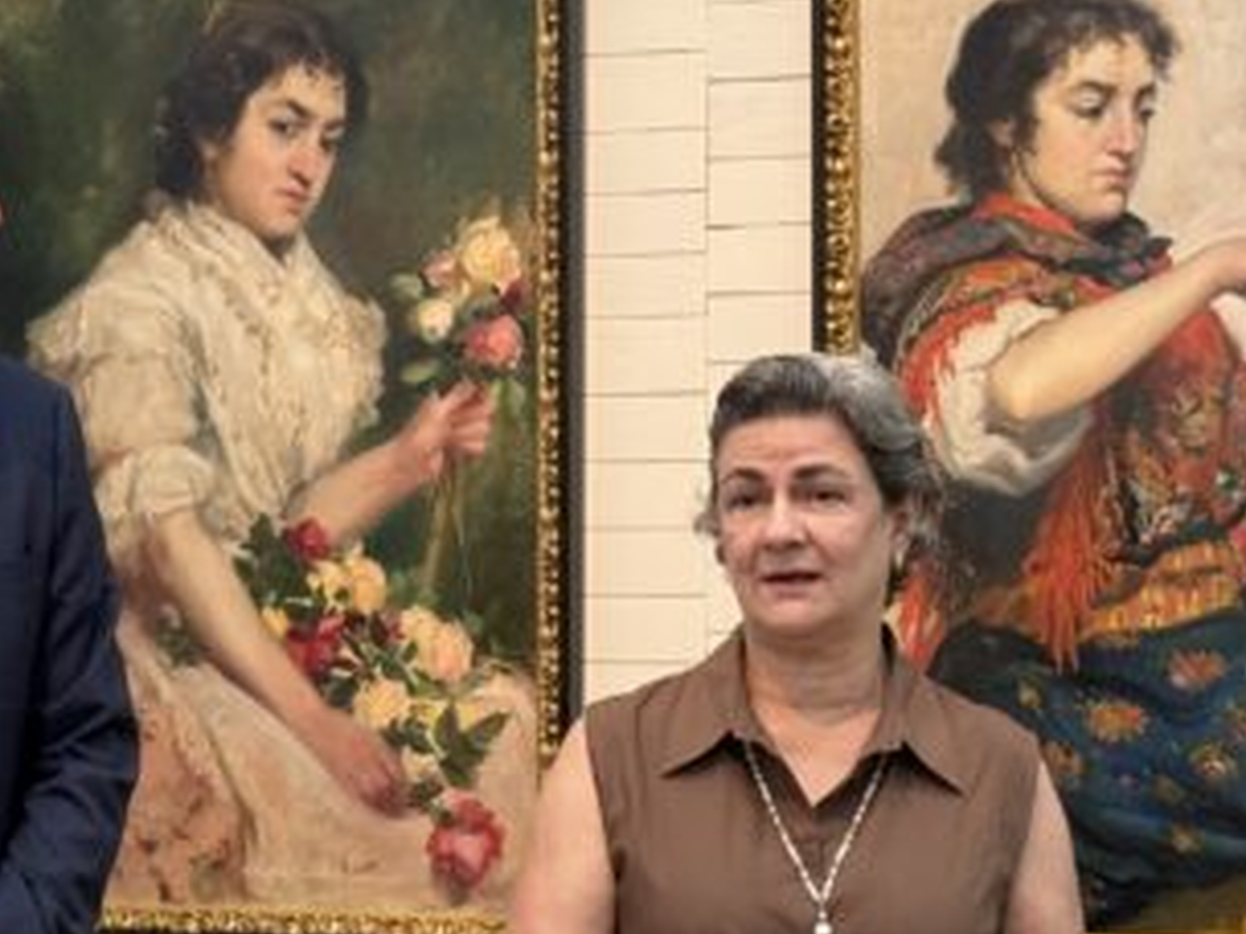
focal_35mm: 110
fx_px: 3959
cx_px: 730
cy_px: 533
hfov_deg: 17.9
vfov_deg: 13.5
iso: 160
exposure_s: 1/50
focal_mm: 6.76
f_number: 1.78
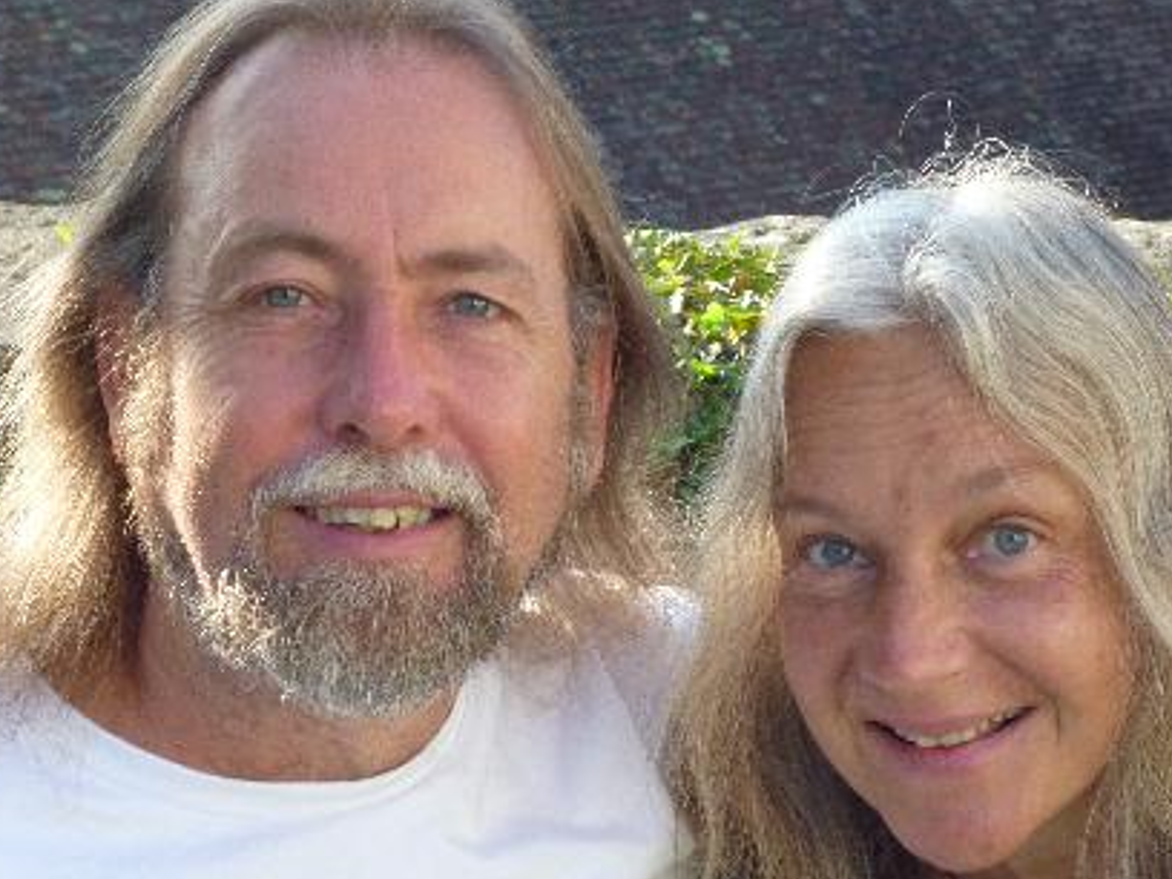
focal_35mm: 165
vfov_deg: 9.0
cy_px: 483
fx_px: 5586
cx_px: 638
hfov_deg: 12.0
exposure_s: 1/125
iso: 250
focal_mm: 20
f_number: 6.5
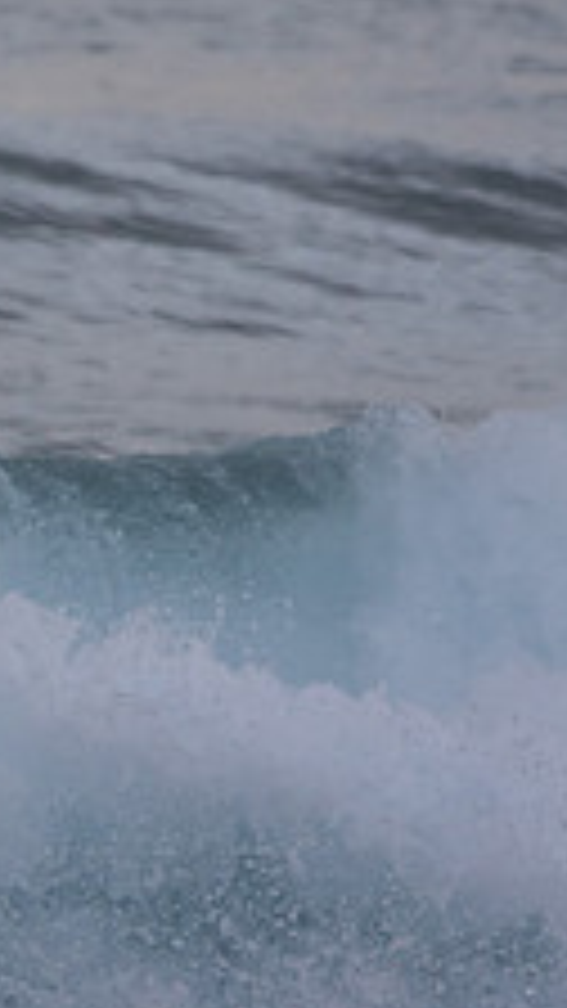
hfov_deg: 0.7
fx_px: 43513
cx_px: -702
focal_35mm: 1628
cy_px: 542
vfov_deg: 1.3
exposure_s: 1/1250
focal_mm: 400
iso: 1100
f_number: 5.6
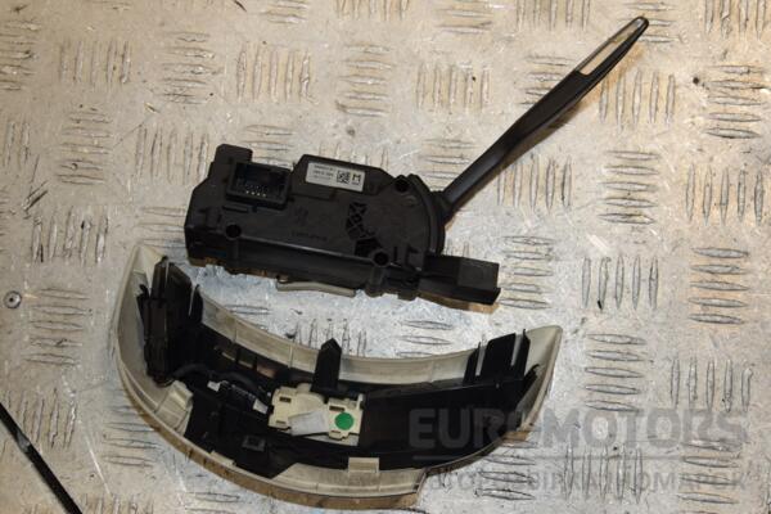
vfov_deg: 25.8
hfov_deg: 37.9
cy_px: 257
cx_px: 386
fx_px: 1124
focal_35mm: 52
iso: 800
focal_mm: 35
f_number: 9
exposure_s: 1/200
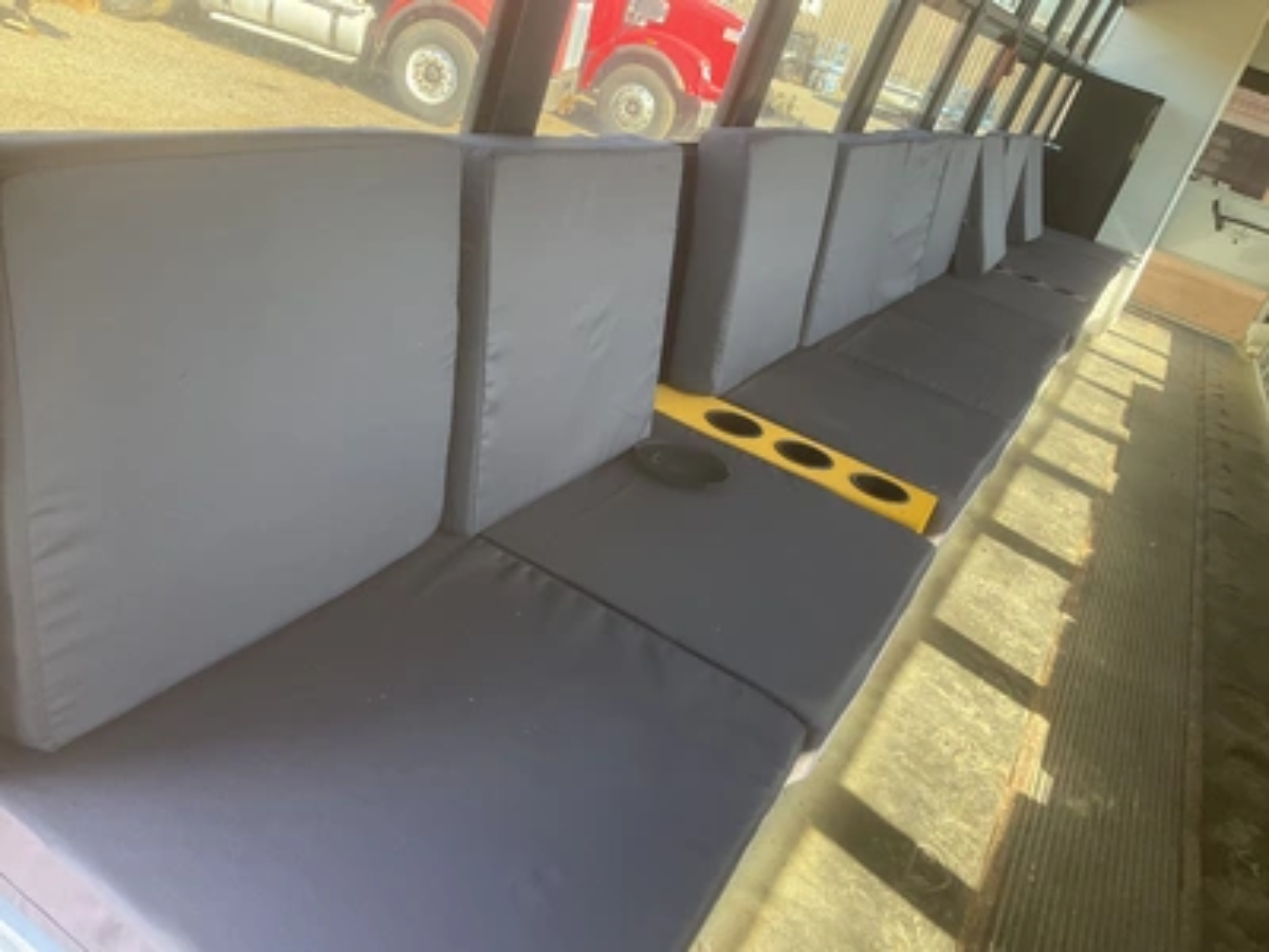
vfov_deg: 48.2
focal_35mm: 29
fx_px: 1063
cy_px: 476
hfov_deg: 61.7
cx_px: 634
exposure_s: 1/98
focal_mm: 3
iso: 64
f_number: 1.8
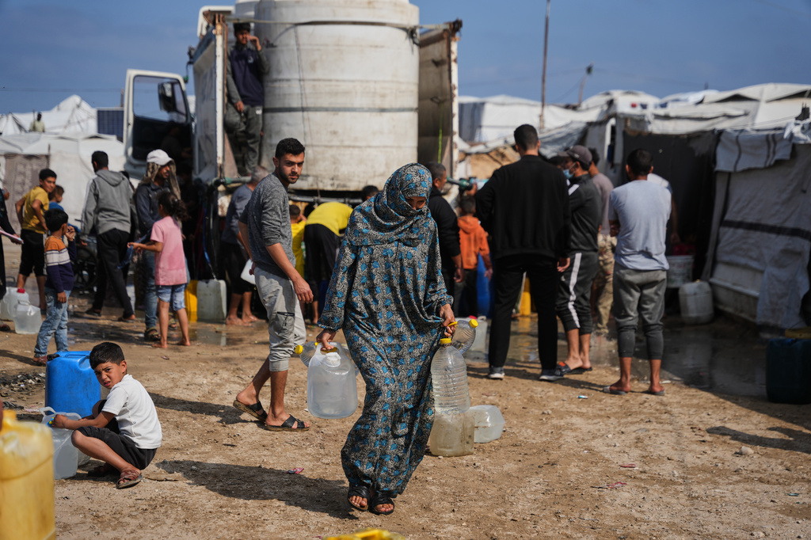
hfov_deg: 28.9
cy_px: 270
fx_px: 1576
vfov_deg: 19.4
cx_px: 406
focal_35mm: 70
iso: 100
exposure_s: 1/4000
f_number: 2.8
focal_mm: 70
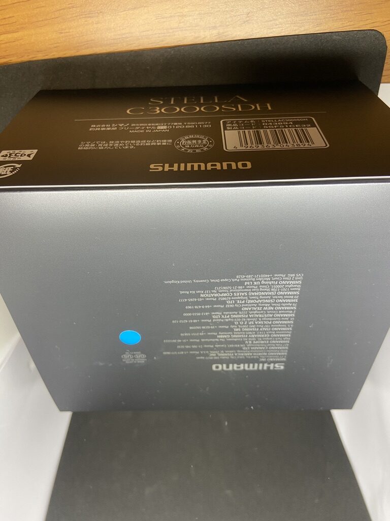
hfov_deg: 53.1
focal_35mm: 26
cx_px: 195
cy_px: 260
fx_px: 391
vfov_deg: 67.3
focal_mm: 4.25
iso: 100
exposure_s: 1/60
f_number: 1.8
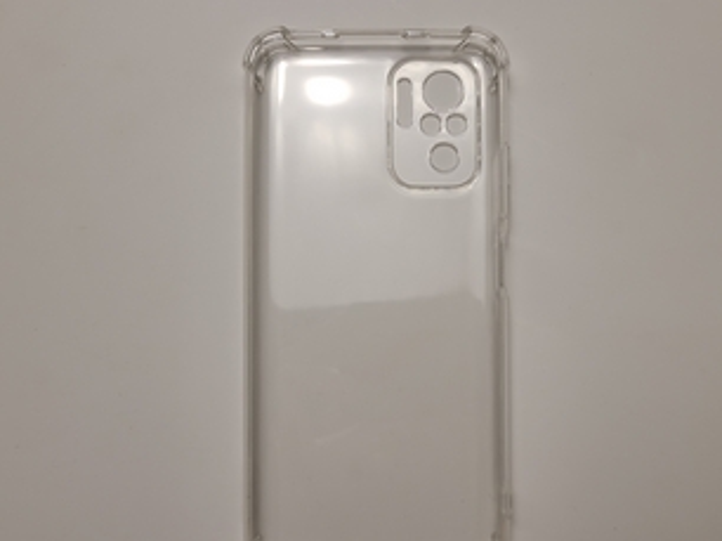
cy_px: 314
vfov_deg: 41.6
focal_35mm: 34
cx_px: 378
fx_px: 709
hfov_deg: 54.0
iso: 40
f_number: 1.8
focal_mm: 5.4
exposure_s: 1/124
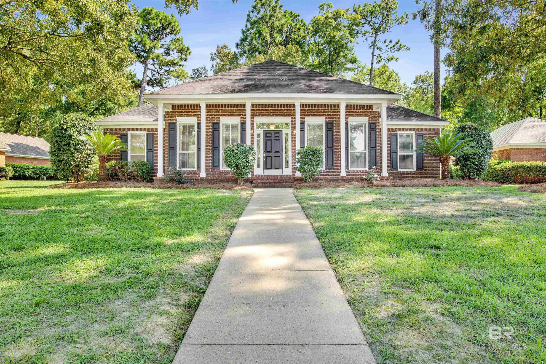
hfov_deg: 84.0
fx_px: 303
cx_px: 273
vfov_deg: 61.9
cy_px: 182
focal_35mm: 20
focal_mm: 20
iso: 200
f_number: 11
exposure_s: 1/100
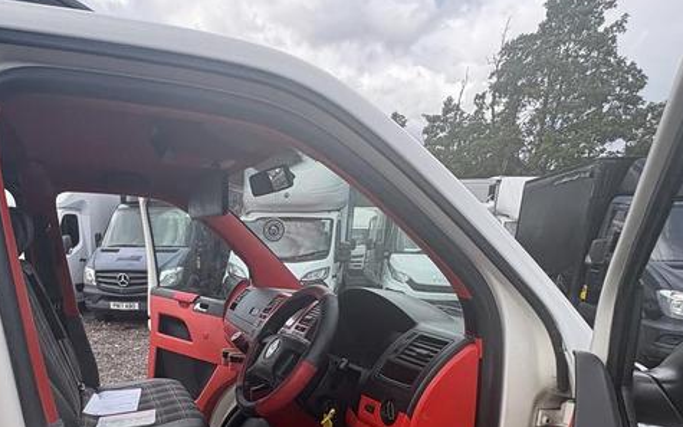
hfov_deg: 64.6
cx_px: 223
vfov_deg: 40.5
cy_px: 400
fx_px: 521
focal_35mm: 28
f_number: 2.2
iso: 40
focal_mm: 2.22
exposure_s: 1/388
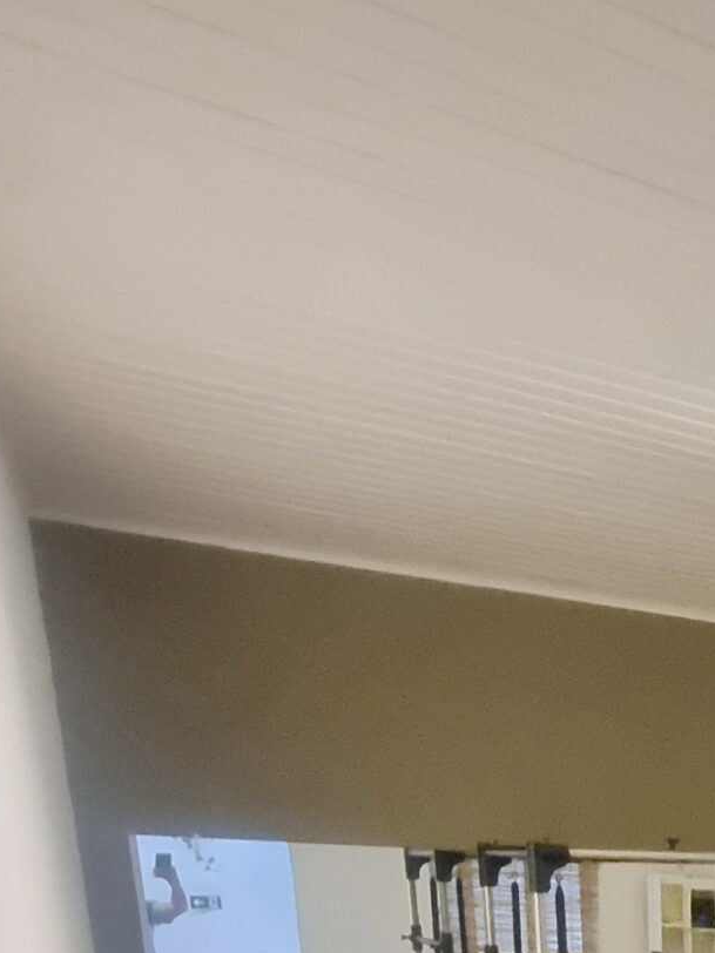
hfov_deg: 28.8
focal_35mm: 41
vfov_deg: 33.5
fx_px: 1129
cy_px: 1238
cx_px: 925
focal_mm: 1.74
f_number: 2.2
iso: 500
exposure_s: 1/30
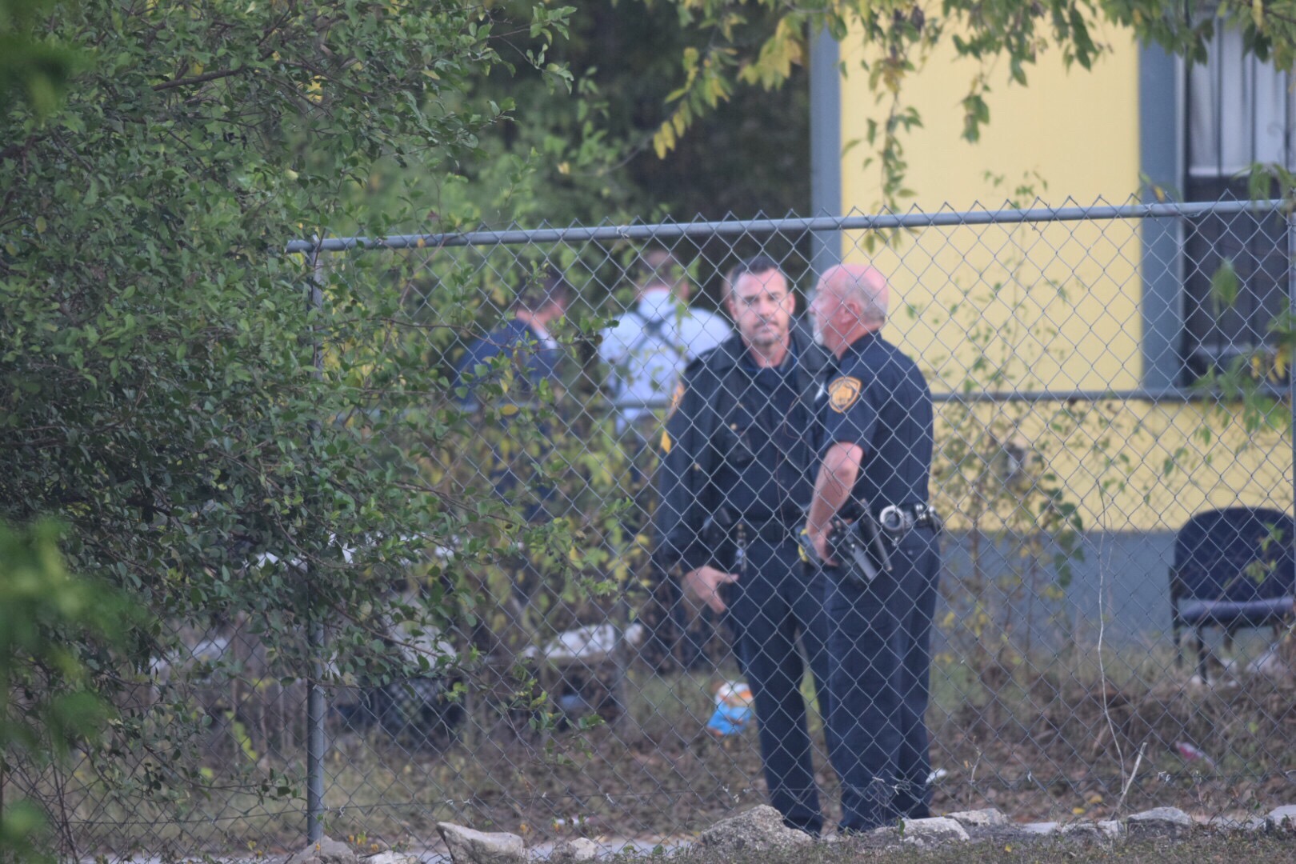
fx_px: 16199
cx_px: 648
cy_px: 432
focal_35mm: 450
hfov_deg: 4.6
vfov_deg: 3.1
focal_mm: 300
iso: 1600
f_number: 4
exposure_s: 1/500
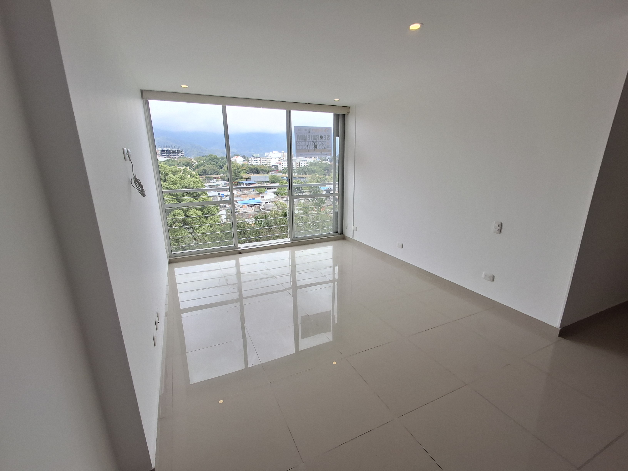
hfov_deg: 94.5
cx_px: 314
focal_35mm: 16
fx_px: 290
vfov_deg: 78.1
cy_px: 236
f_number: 2.2
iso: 40
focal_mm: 1.64
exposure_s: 1/450
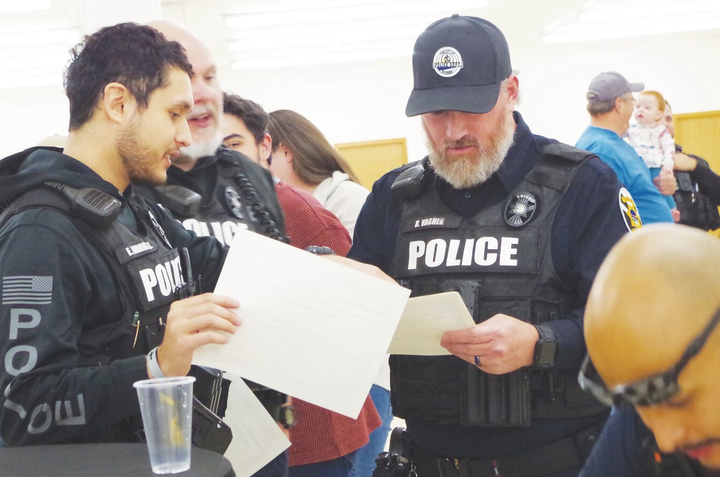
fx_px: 1817
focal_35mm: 91
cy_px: 231
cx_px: 350
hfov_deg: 22.4
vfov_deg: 15.0
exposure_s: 1/100
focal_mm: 55
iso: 3200
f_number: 9
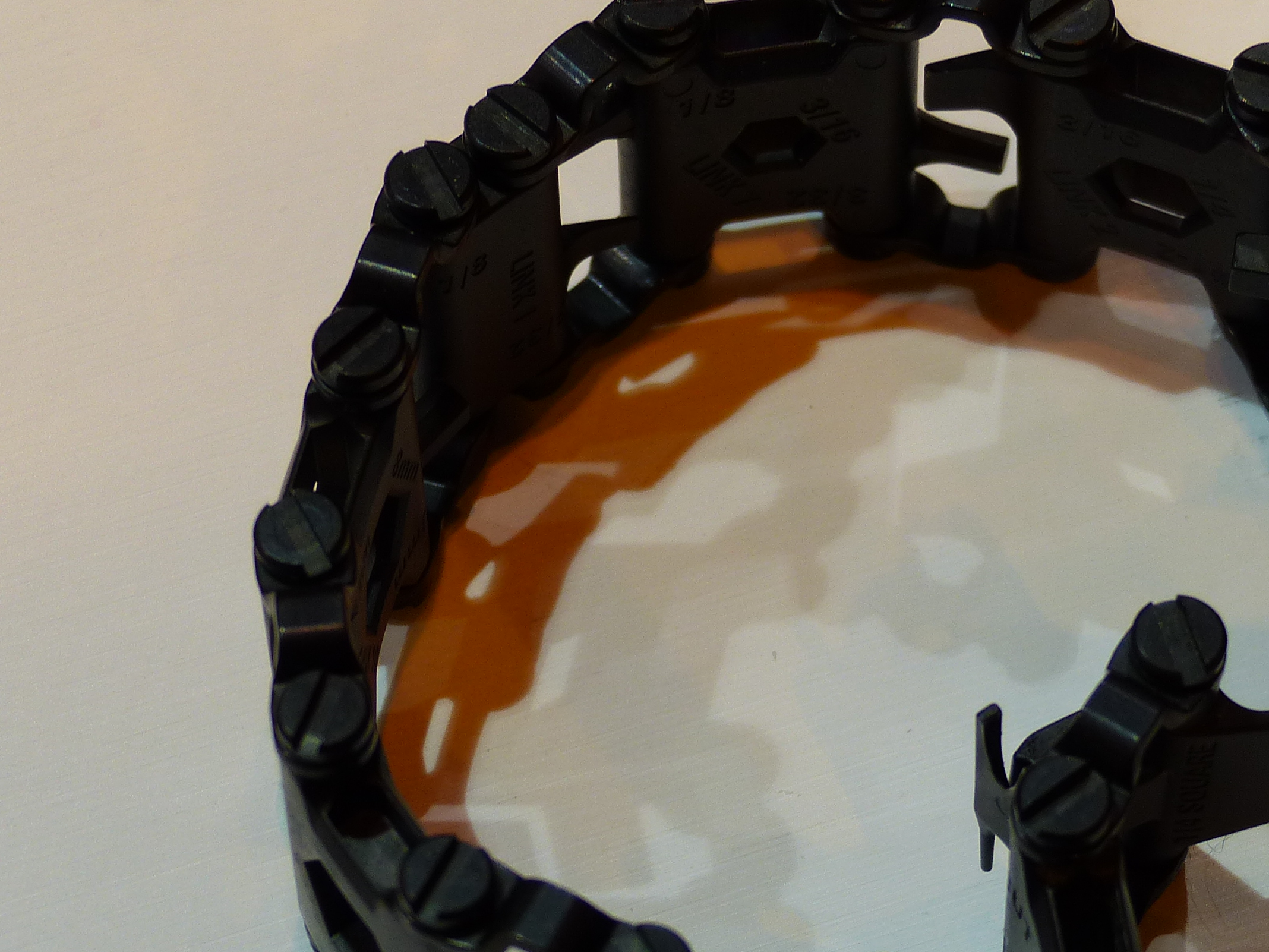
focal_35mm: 176
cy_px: 527
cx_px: 783
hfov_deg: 11.2
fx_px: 6452
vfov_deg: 8.4
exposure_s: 1/60
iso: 100
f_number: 2.8
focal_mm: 16.9
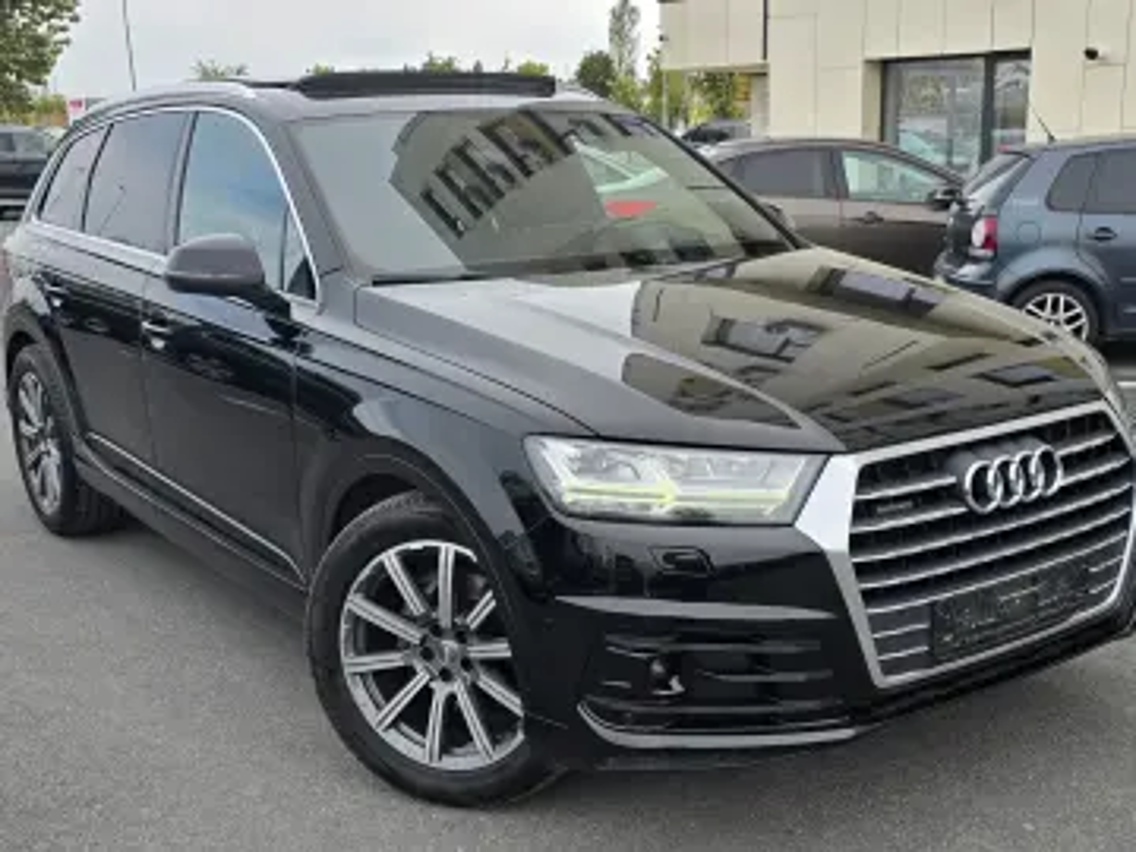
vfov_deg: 58.9
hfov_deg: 73.9
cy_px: 426
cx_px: 568
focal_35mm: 23
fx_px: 755
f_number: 1.7
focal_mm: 6.3
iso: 12
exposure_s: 1/385
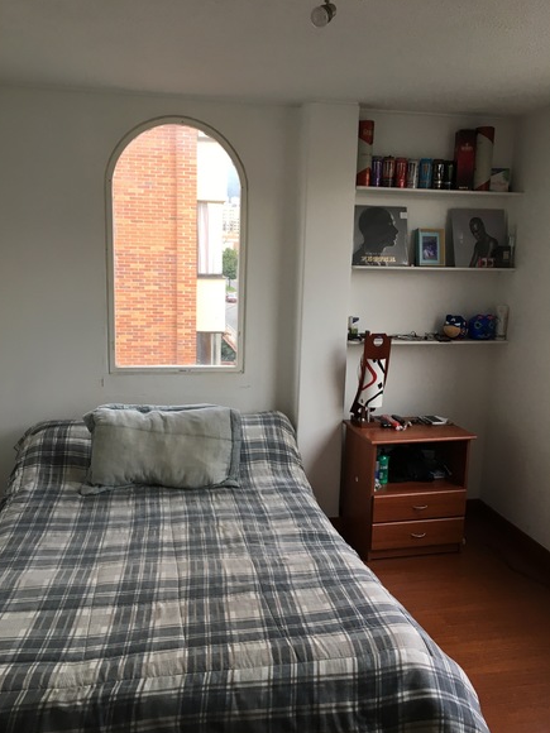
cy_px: 375
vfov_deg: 60.0
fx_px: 636
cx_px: 267
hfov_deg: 46.8
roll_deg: -2.0
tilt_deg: -10.2
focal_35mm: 30
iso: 25
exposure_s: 1/30
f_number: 2.2
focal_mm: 4.15
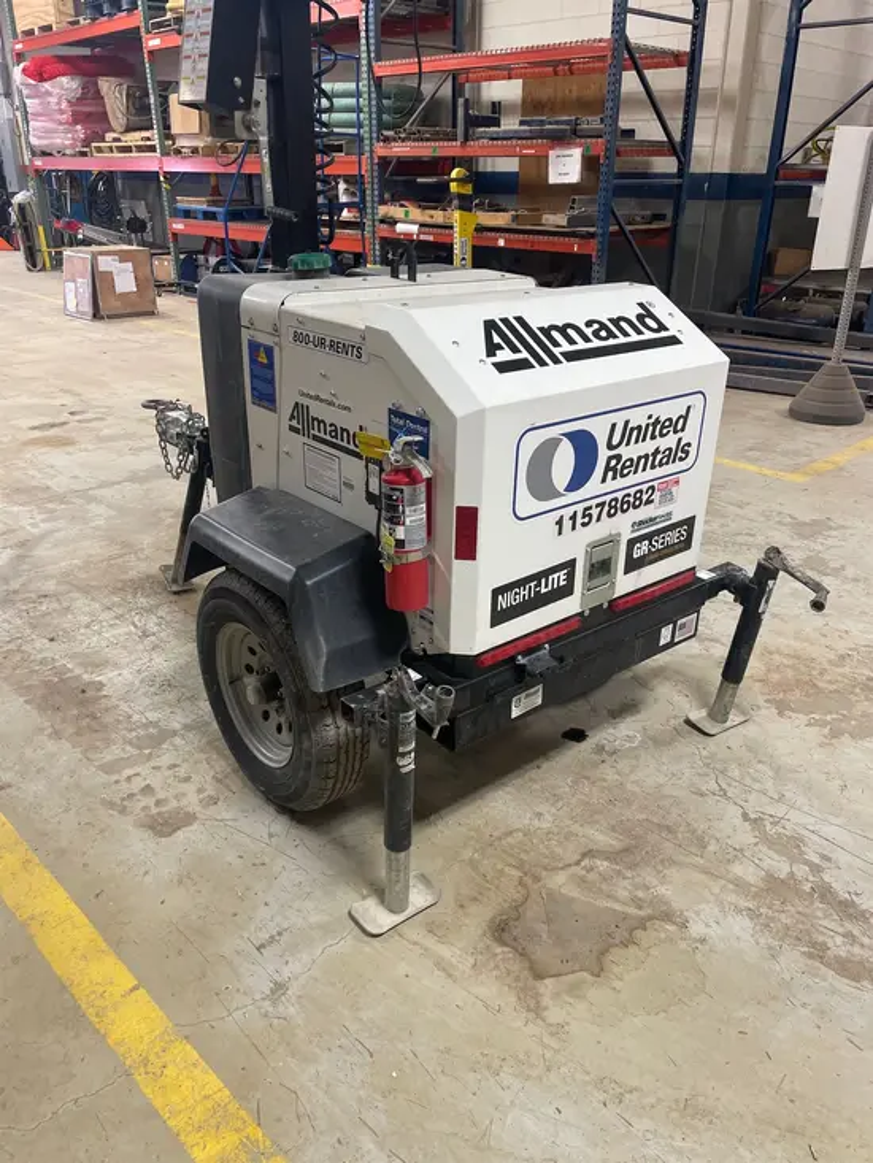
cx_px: 436
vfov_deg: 67.3
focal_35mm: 26
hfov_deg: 53.1
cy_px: 582
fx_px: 874
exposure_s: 1/60
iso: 125
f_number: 1.6
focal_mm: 4.2
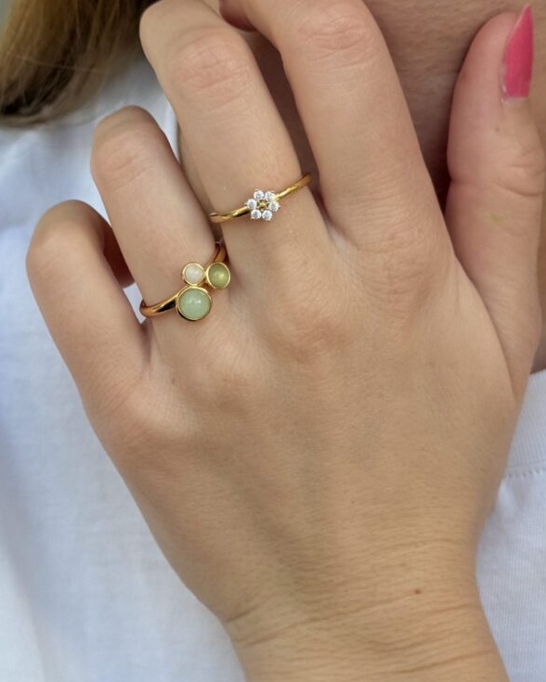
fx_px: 1030
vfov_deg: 36.6
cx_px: 272
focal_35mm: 51
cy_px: 312
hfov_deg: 29.7
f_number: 1.78
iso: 64
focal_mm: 6.76
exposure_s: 1/631
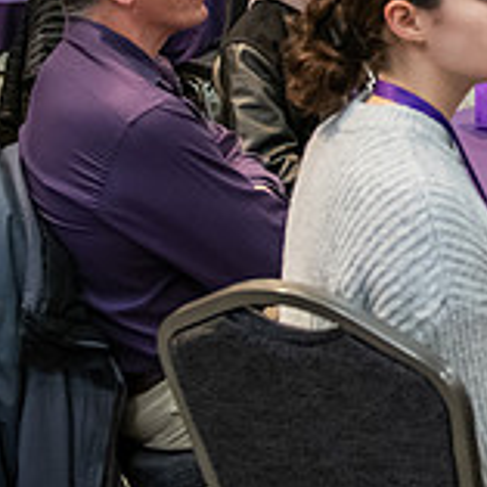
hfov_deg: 17.5
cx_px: 695
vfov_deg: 18.3
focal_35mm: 91
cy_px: -70
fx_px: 1448
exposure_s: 1/125
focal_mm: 29
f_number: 3.5
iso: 2000
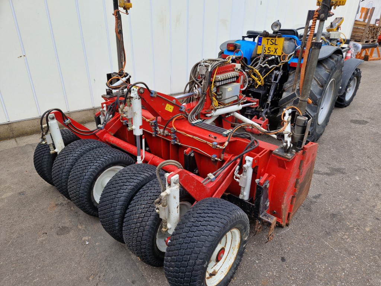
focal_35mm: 23
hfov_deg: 73.9
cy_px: 143
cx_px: 190
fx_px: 253
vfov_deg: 58.9
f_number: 1.8
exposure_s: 1/299
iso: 50
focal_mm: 5.4
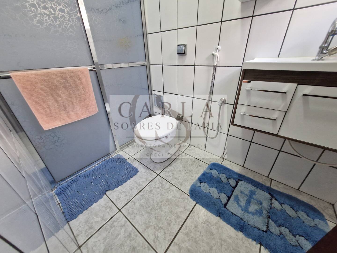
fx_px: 127
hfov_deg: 106.2
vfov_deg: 89.9
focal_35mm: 13
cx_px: 168
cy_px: 126
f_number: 2.2
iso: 320
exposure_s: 1/60
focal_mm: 1.74
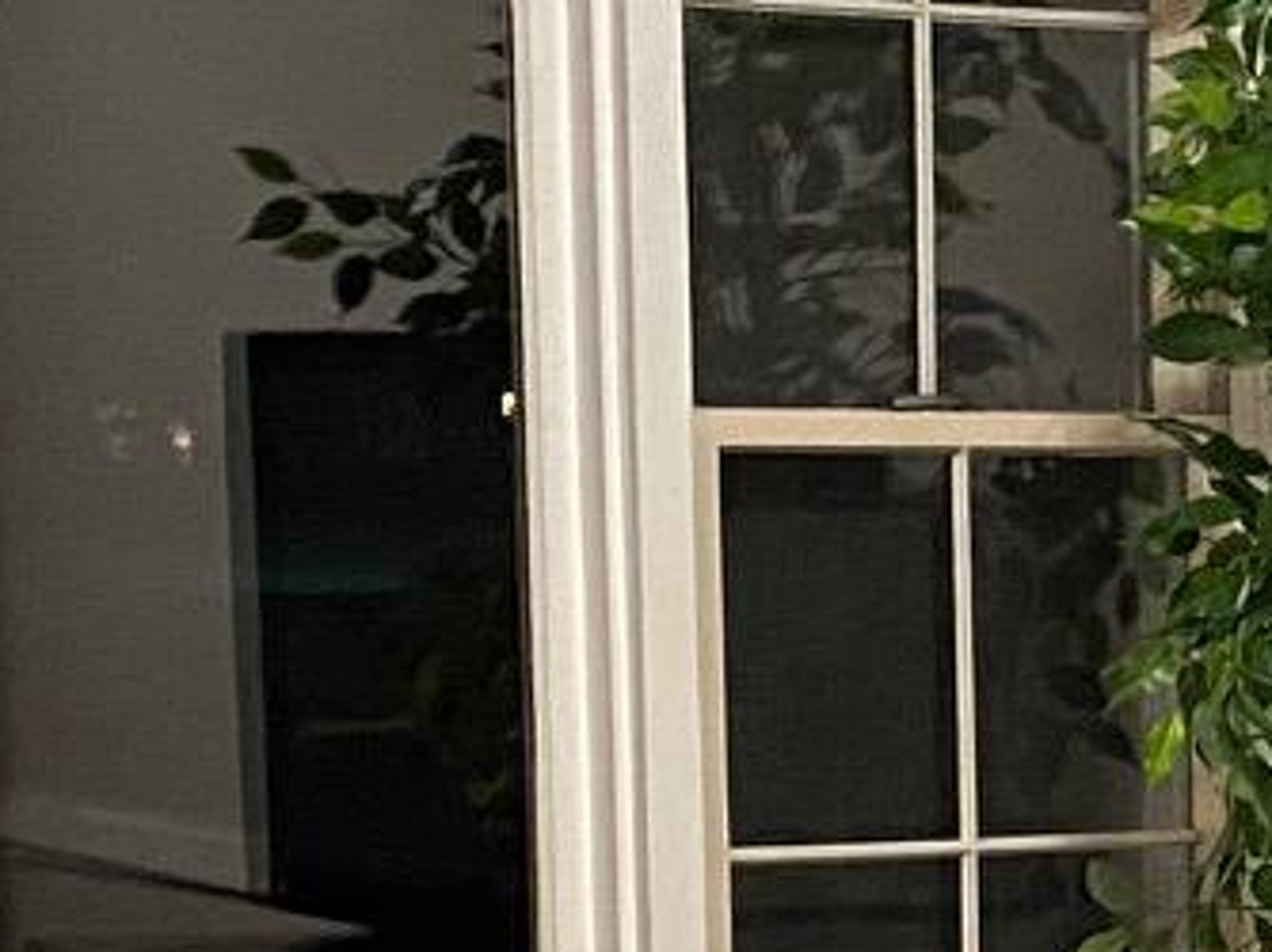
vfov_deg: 9.2
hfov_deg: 12.2
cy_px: 1325
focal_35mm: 157
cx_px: 1660
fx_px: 5765
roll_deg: +0.5
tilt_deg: -10.2
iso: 500
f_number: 1.8
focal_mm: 4.25
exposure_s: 1/60
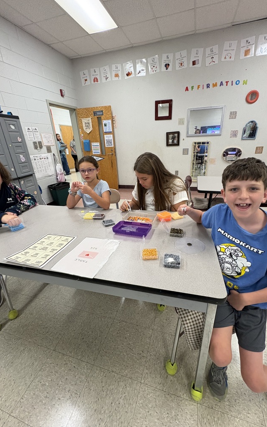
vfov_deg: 101.5
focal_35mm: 15
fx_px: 175
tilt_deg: -23.4
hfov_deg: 74.7
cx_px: 140
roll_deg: +3.3
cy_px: 215
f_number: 2.2
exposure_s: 1/60
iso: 320
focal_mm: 2.22
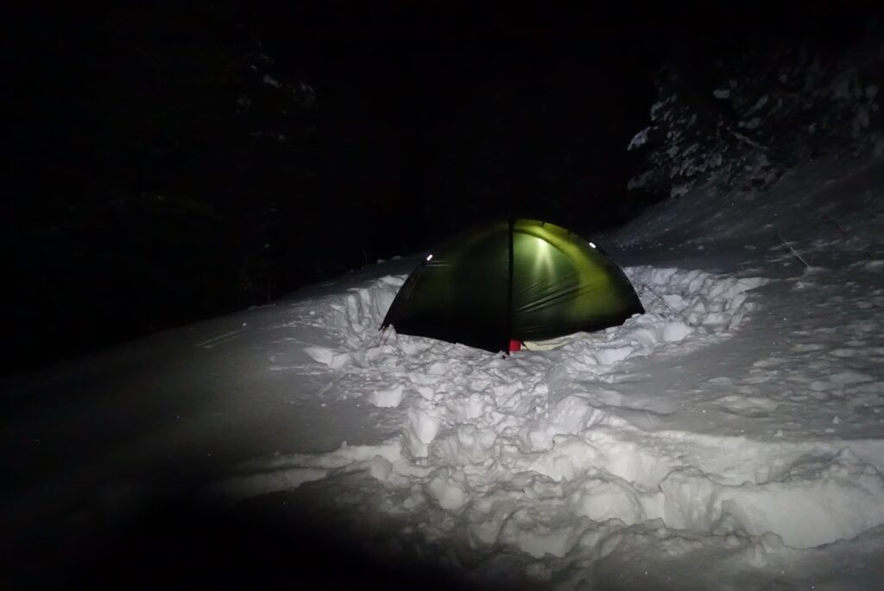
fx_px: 590
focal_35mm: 24
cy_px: 296
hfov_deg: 73.7
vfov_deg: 53.2
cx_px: 442
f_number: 1.8
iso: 6400
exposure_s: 1/10
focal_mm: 8.8
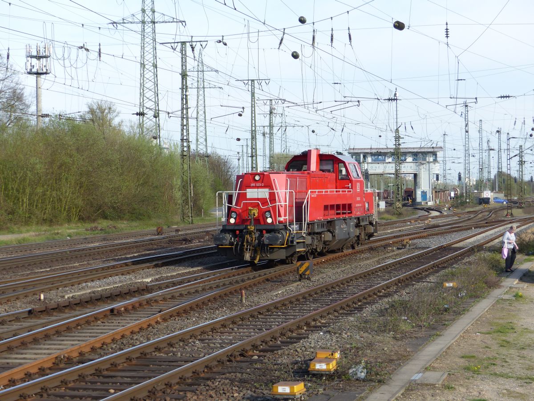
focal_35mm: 78
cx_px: 267
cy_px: 200
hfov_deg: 25.0
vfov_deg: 18.9
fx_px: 1203
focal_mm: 14
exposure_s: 1/640
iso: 100
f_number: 3.2
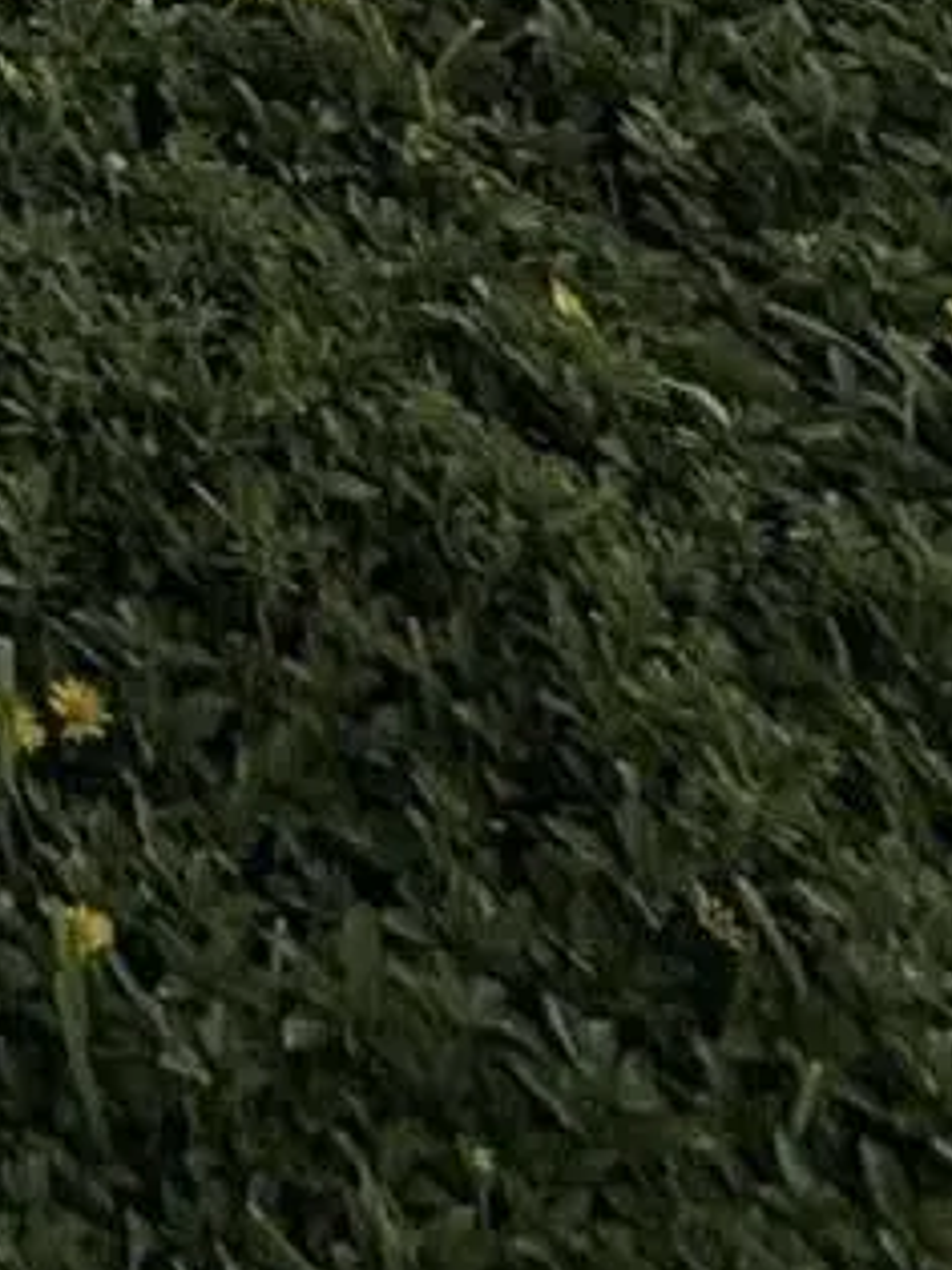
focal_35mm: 89
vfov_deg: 11.7
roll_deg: +0.4
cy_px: -2480
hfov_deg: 11.1
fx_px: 3266
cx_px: -1848
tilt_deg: -6.5
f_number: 2.2
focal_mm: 2.22
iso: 50
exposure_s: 1/644
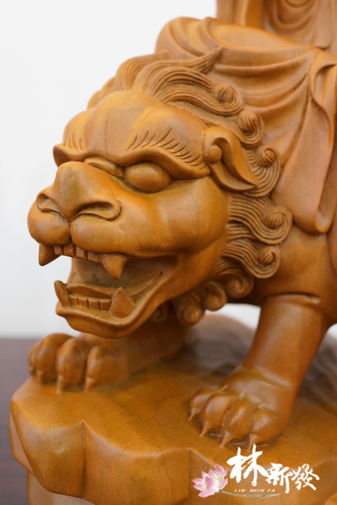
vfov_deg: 54.4
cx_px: 168
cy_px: 252
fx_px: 491
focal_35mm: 35
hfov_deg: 37.9
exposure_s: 1/25
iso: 1600
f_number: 5
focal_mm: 35
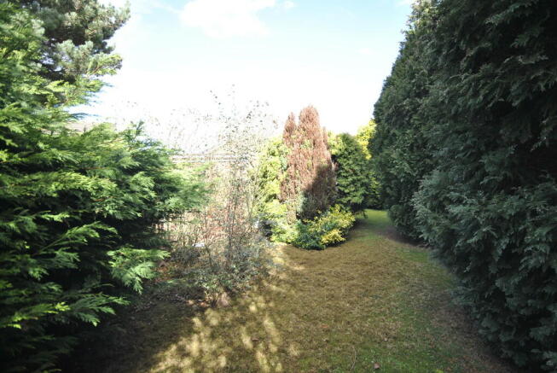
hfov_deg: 89.9
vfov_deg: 67.5
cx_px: 278
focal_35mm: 18
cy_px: 186
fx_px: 279
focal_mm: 12
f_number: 5.6
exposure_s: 1/125
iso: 140
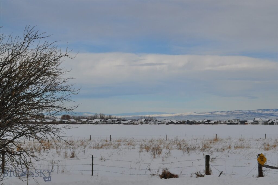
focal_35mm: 82
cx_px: 139
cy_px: 92
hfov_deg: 24.6
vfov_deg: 16.5
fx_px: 636
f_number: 11
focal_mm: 55
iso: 200
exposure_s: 1/500
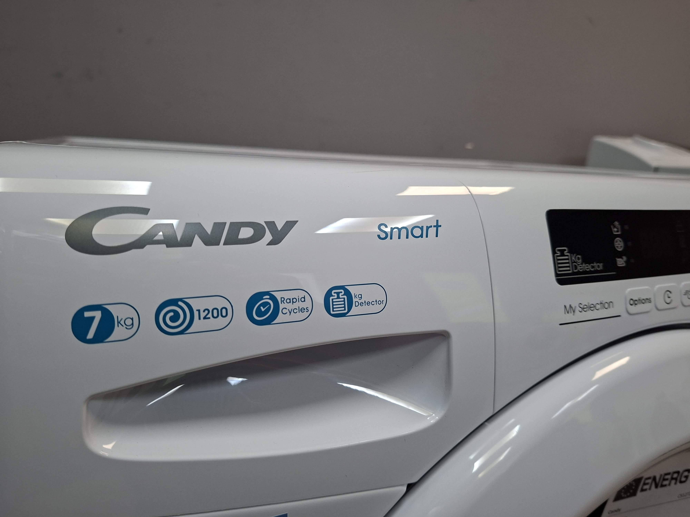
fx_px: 458
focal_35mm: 23
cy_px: 258
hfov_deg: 73.9
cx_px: 345
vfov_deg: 58.9
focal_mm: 5.54
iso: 200
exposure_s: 1/100
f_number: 1.8
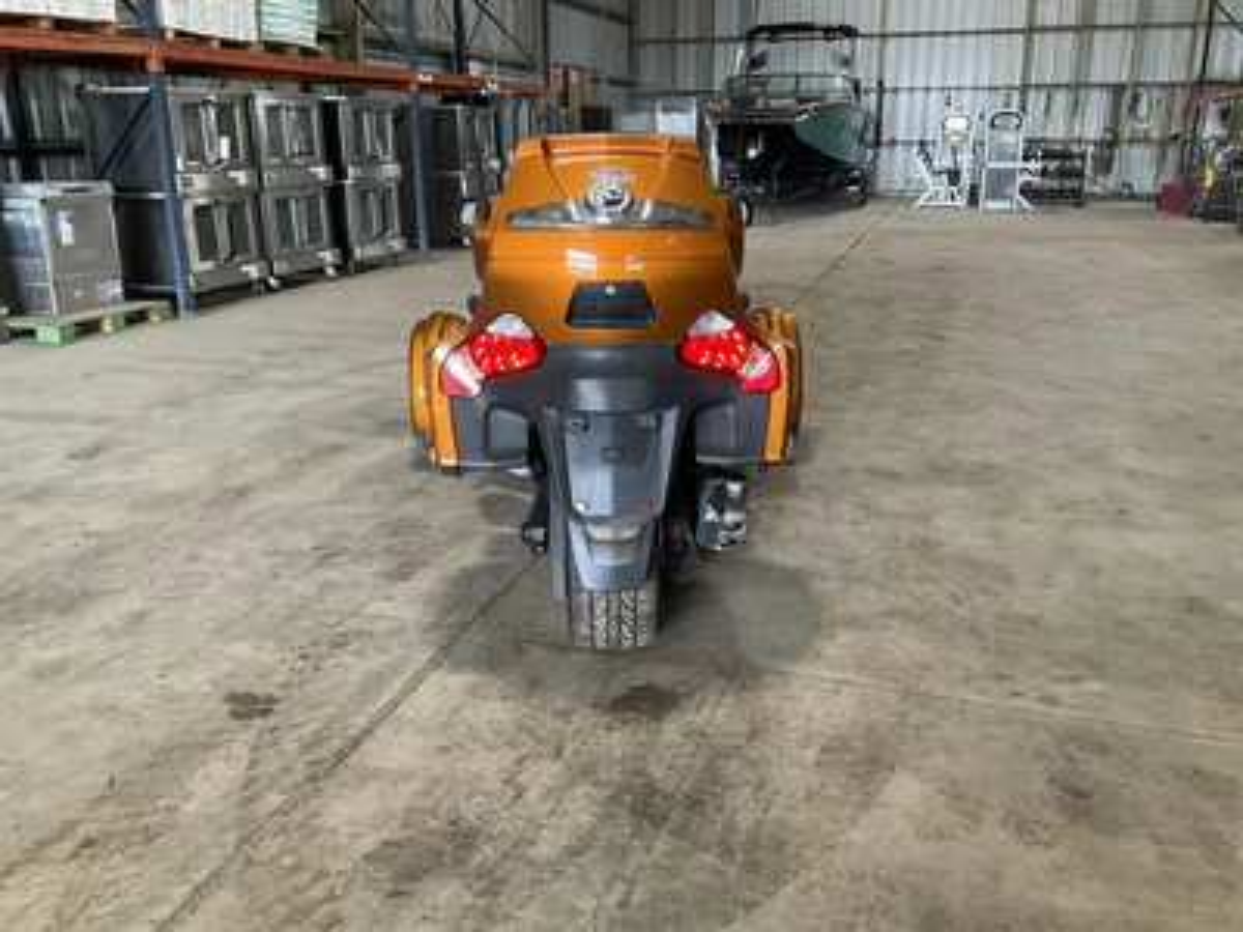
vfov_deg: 48.2
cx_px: 622
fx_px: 1041
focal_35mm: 29
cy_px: 466
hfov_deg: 61.7
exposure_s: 1/60
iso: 80
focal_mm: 3
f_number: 1.8
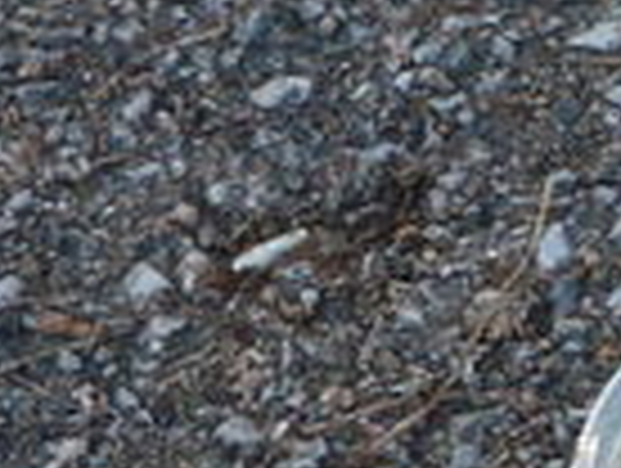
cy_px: -14
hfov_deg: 7.4
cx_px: 2214
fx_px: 3900
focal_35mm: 217
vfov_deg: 6.8
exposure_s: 1/50
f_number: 3.3
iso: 100
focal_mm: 5.2
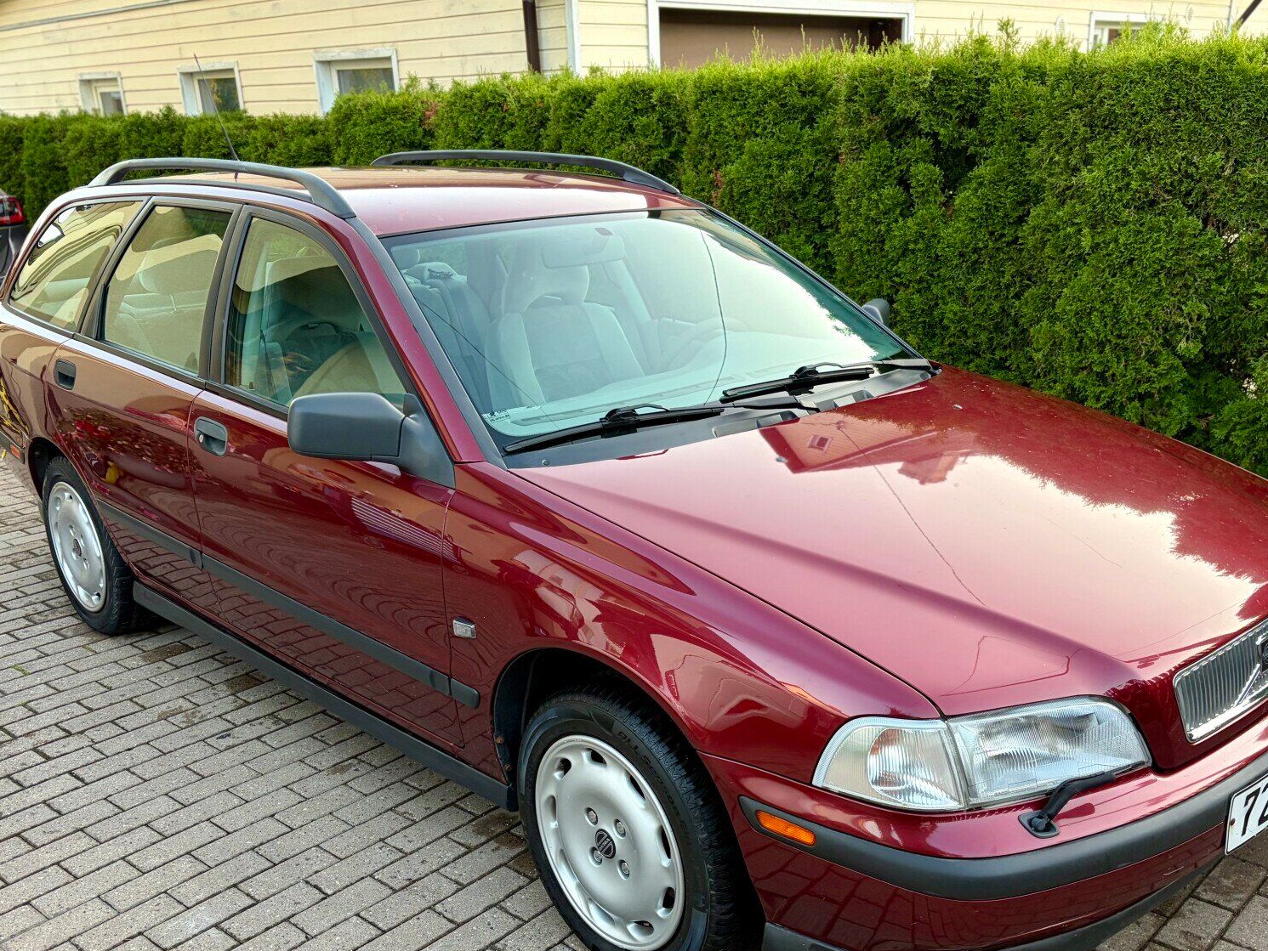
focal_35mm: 34
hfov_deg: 53.7
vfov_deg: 41.6
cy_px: 582
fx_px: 1246
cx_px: 735
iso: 80
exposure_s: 1/121
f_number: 1.6
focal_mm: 5.96
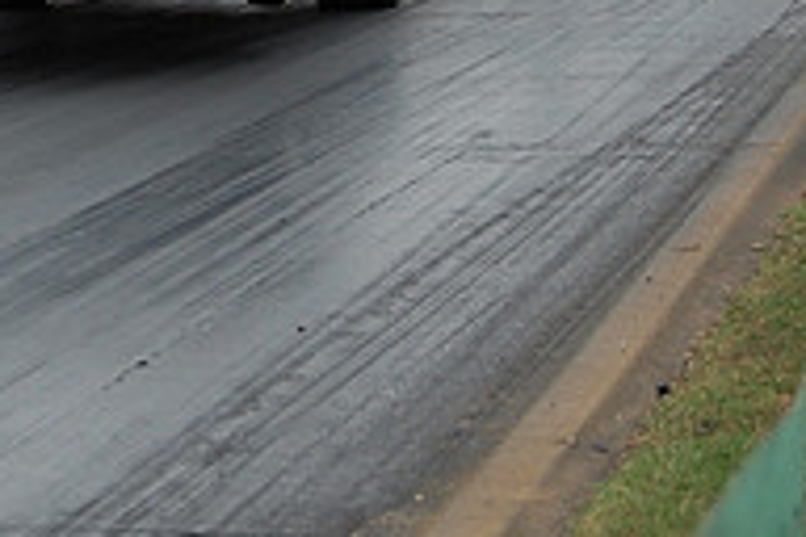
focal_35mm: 172
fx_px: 3851
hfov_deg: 11.8
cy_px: -50
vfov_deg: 7.9
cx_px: -46
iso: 320
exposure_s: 1/1000
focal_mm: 38
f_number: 5
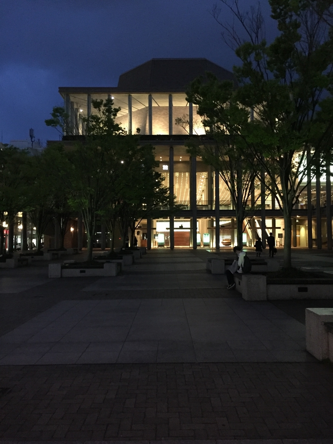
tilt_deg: +3.2
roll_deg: +0.0
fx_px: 372
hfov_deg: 48.2
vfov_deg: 61.7
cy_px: 222
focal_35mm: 29
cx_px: 166
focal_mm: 4.15
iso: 400
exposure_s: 1/15
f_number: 2.2
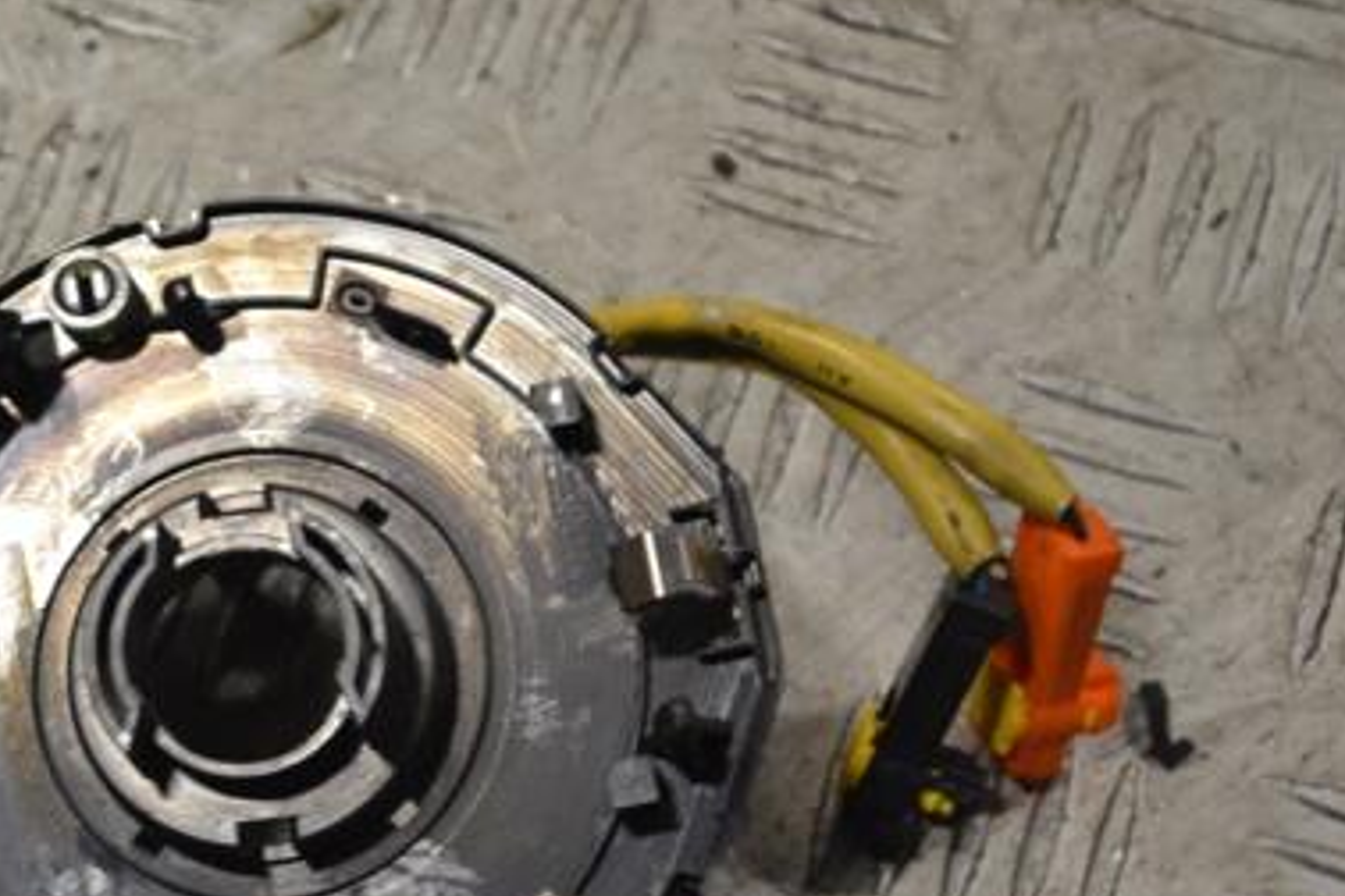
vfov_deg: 10.5
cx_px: 292
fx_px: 4886
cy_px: 636
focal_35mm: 131
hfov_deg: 15.6
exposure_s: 1/100
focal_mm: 55
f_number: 5.6
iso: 400
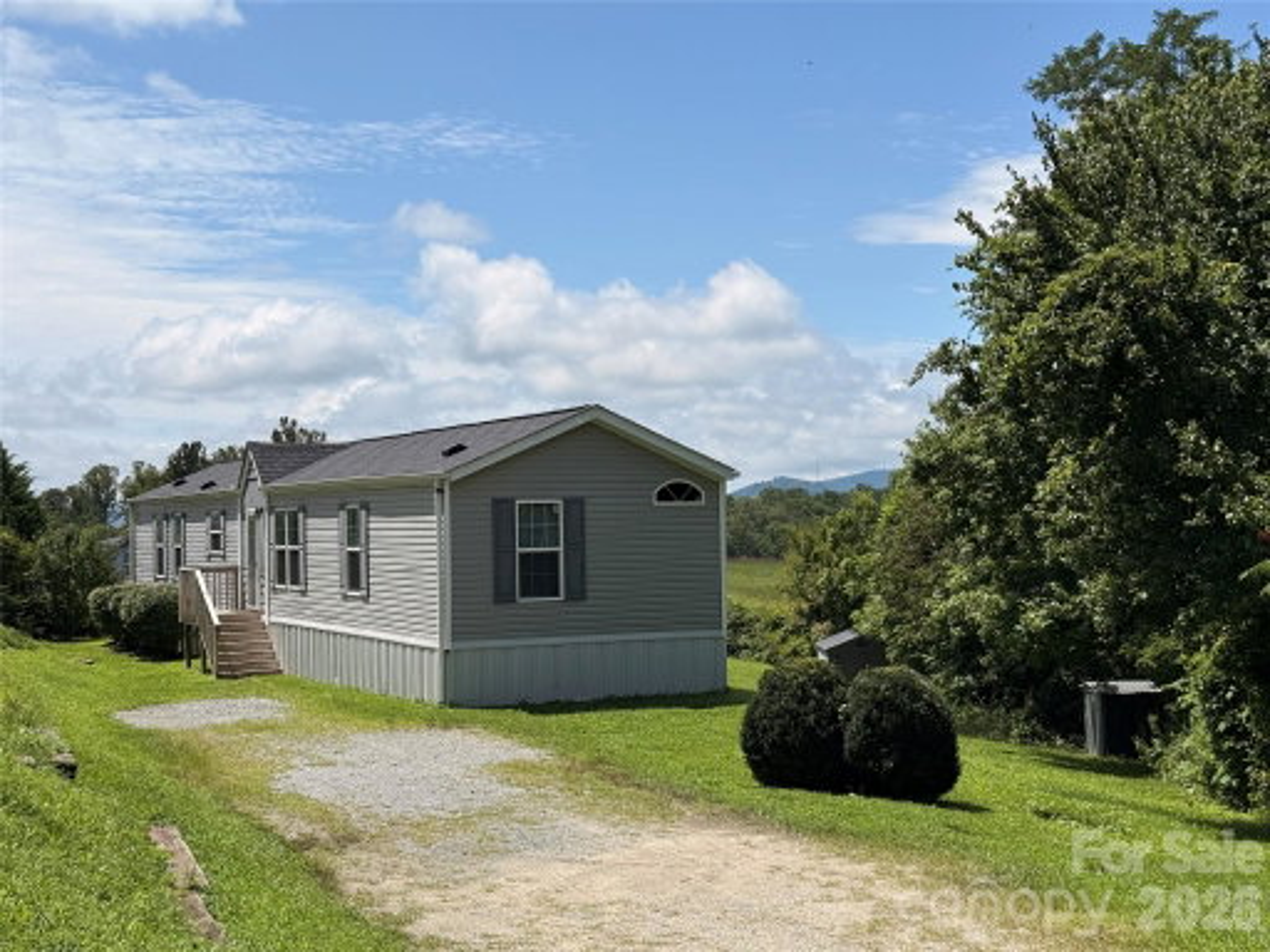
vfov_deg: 30.3
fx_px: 1761
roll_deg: +1.0
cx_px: 635
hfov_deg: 39.7
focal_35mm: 48
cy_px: 476
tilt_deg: +1.9
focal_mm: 6.76
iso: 64
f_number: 1.78
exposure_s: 1/7874
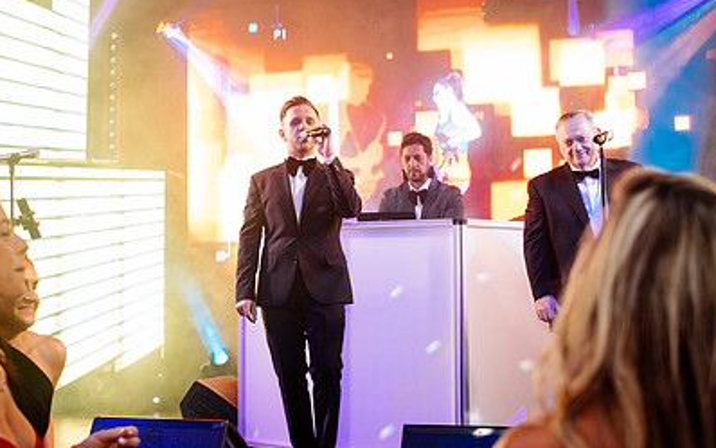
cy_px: 253
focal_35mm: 52
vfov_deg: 24.9
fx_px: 1015
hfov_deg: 38.6
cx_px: 272
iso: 2000
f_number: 2.5
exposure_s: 1/200
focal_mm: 35
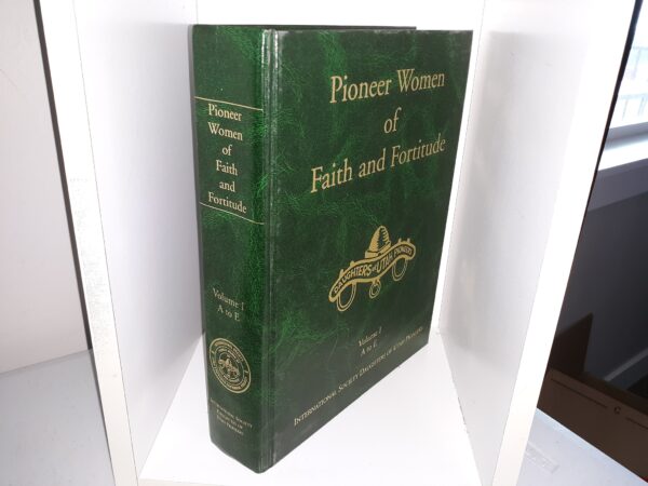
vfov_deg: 49.7
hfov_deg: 63.4
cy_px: 243
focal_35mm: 28
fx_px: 524
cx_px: 324
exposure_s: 1/40
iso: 64
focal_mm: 3.7
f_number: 1.7
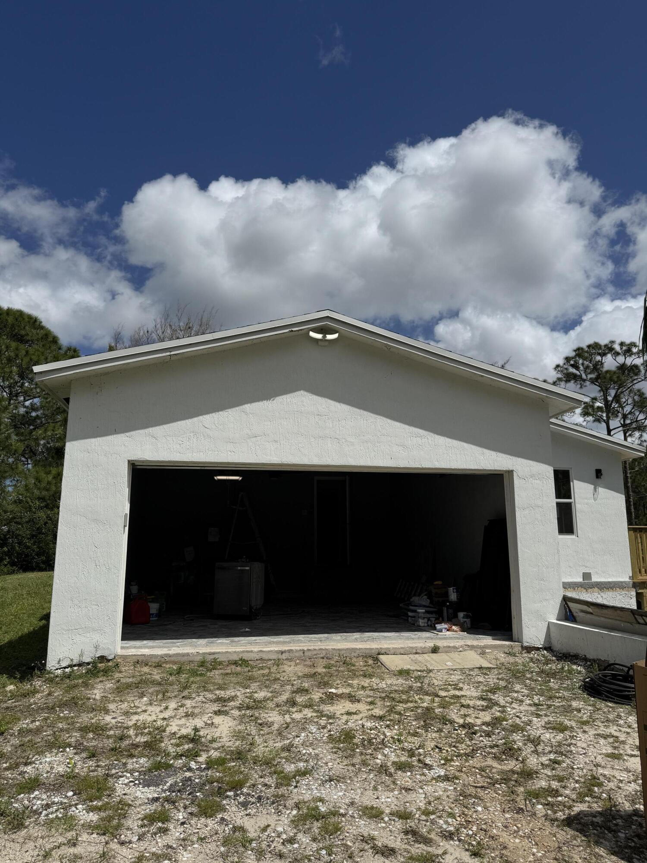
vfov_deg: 71.6
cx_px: 324
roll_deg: +1.2
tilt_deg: +10.6
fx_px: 598
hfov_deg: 56.8
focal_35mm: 24
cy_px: 432
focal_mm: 6.76
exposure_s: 1/12346
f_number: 1.78
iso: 80
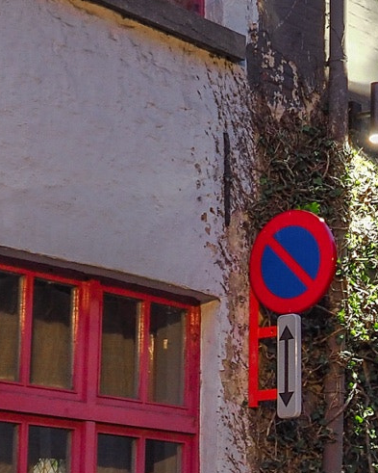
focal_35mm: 114
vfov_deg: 16.6
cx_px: 452
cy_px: 447
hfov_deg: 13.2
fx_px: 1594
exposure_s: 1/3
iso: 320
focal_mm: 14
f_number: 2.8
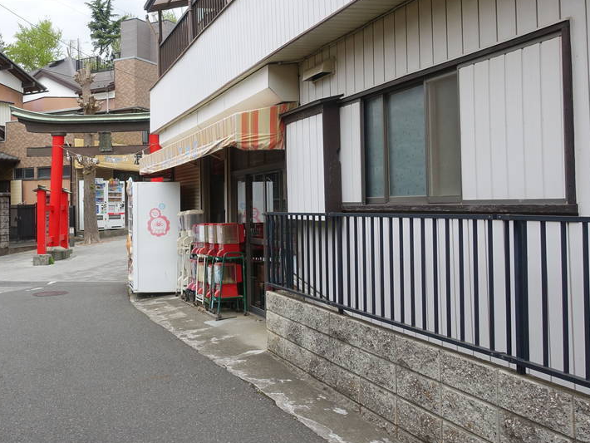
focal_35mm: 39
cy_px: 181
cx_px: 130
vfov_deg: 36.7
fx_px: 665
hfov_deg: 45.7
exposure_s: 1/200
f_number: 5.6
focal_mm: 8.8
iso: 125
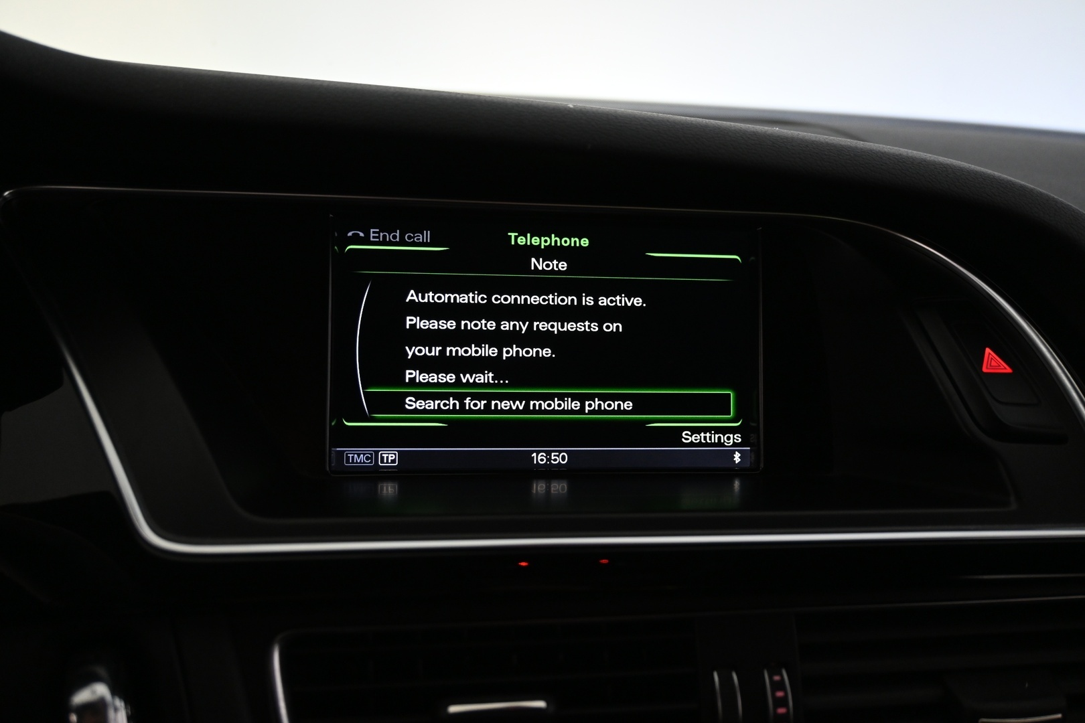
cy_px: 362
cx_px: 542
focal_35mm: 31
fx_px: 927
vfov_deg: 42.6
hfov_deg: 60.7
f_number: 3.8
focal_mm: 20.5
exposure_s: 1/30
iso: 1100
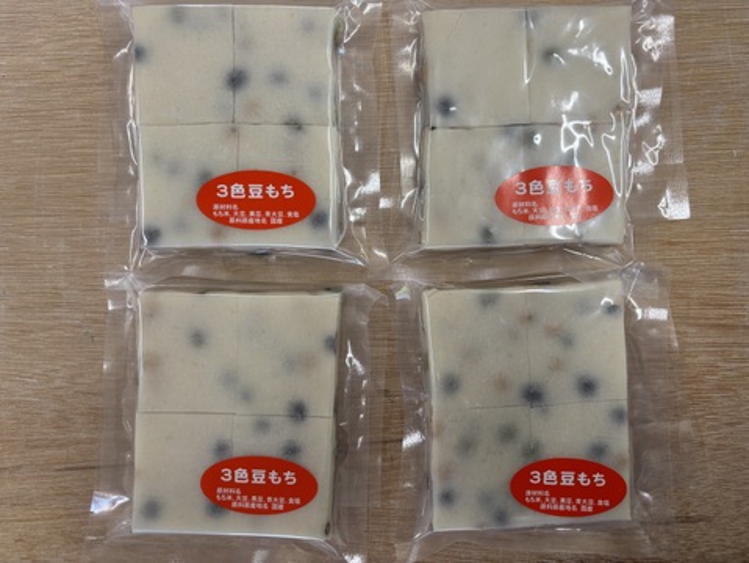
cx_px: 374
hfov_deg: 67.3
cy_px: 282
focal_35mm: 26
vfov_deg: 53.1
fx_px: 563
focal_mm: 5.96
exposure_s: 1/121
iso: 100
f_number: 1.6
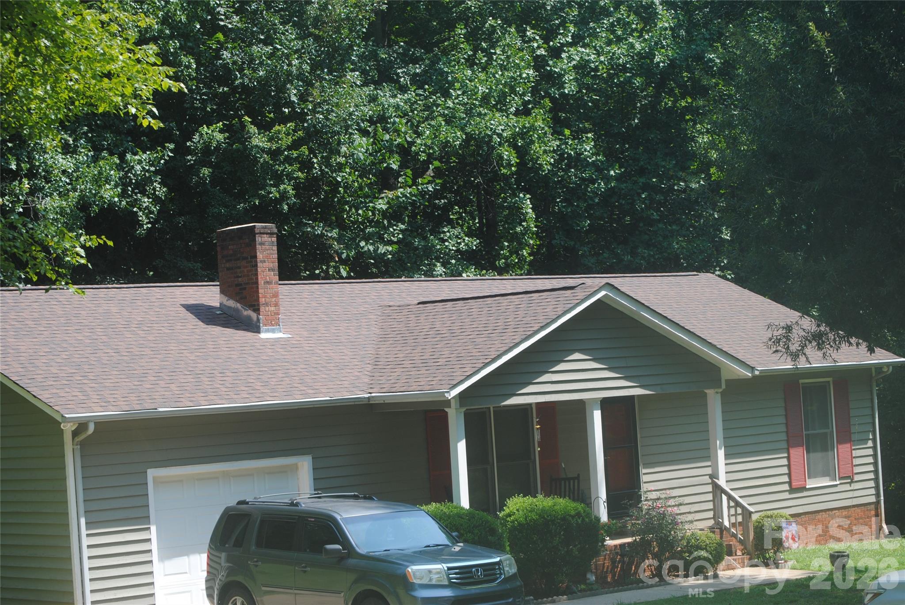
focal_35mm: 82
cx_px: 452
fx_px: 2076
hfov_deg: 24.6
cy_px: 302
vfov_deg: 16.6
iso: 100
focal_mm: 55
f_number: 6.3
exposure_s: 1/160
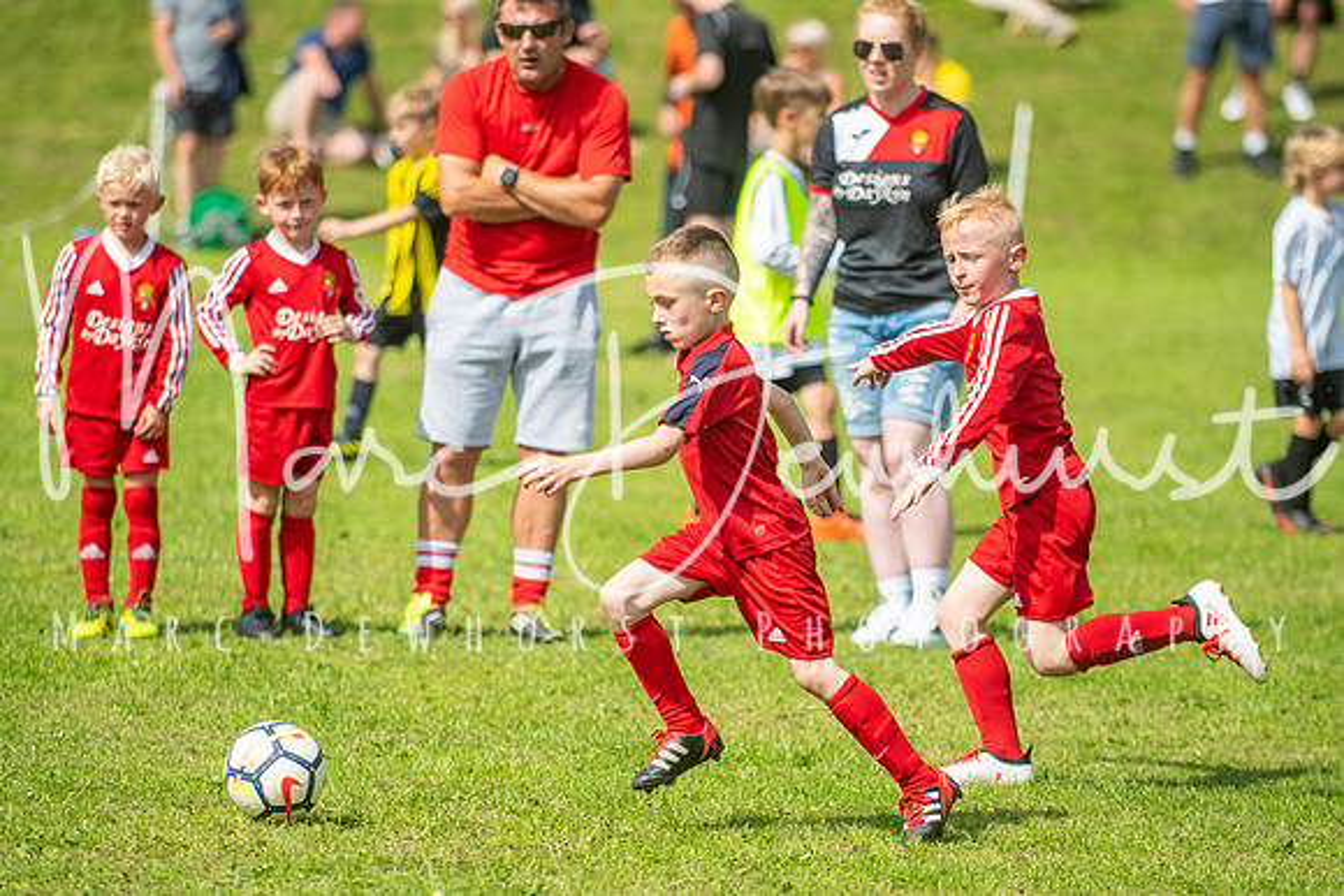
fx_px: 9802
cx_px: 672
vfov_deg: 5.2
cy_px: 448
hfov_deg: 7.8
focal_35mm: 262
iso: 250
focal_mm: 175
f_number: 3.2
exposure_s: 1/3200
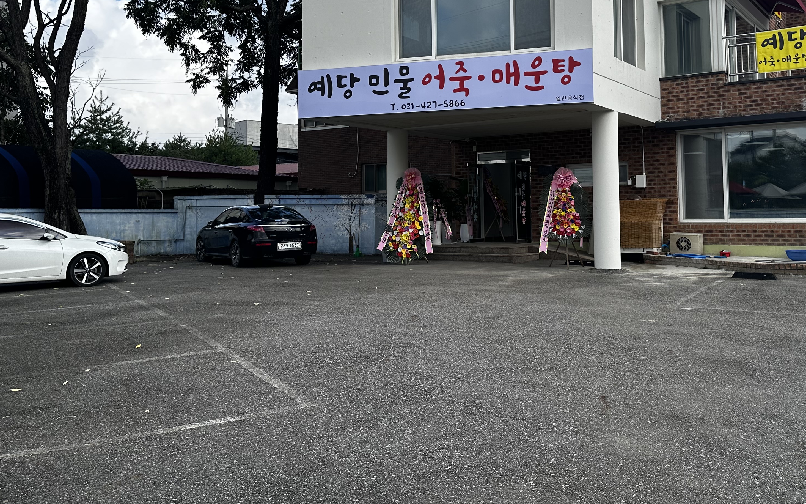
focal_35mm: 35
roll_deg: +0.5
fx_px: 769
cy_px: 166
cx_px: 394
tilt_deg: +4.6
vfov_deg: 35.9
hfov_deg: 55.3
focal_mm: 6.86
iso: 80
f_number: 1.78
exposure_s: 1/2299
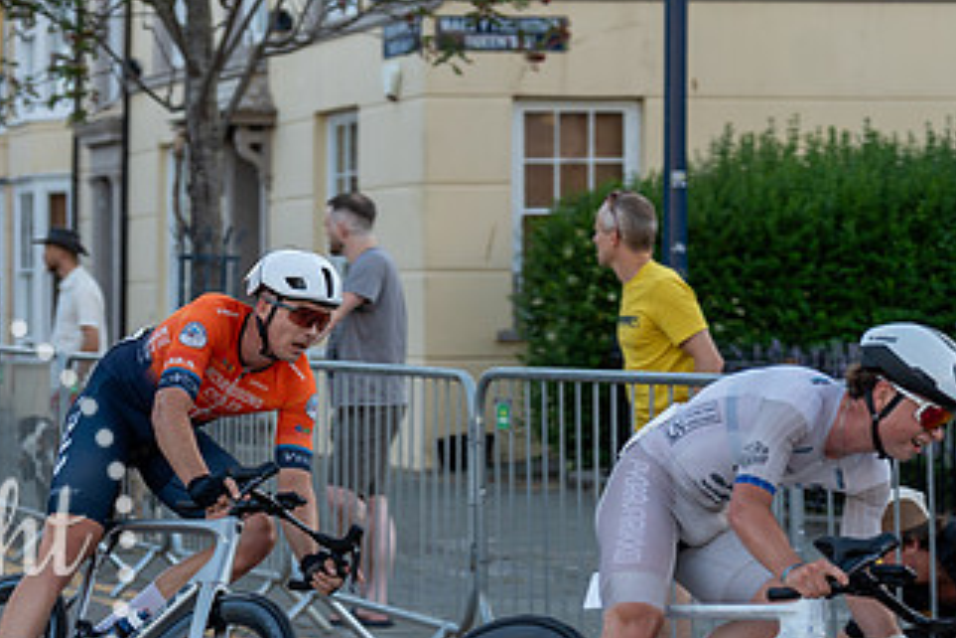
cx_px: 319
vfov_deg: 10.5
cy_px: 392
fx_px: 3452
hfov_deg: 15.7
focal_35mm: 130
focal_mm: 72
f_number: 3.2
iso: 400
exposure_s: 1/800
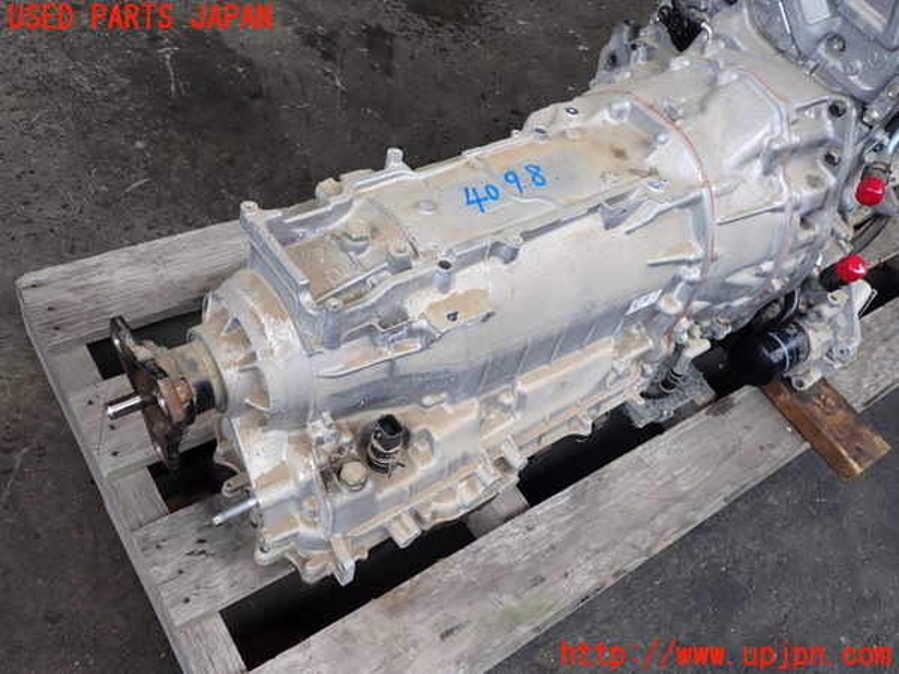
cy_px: 337
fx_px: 779
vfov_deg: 46.8
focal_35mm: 30
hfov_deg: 60.0
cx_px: 450
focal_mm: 5.4
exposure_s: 1/125
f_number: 2.3
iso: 200
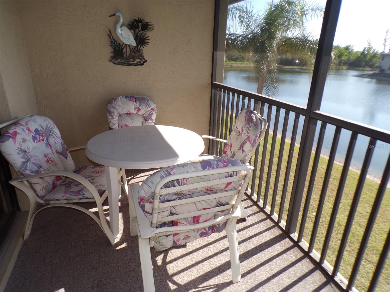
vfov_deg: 56.8
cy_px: 146
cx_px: 195
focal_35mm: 24
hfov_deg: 71.6
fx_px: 270
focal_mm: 4.3
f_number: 4.3
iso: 80
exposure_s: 1/150
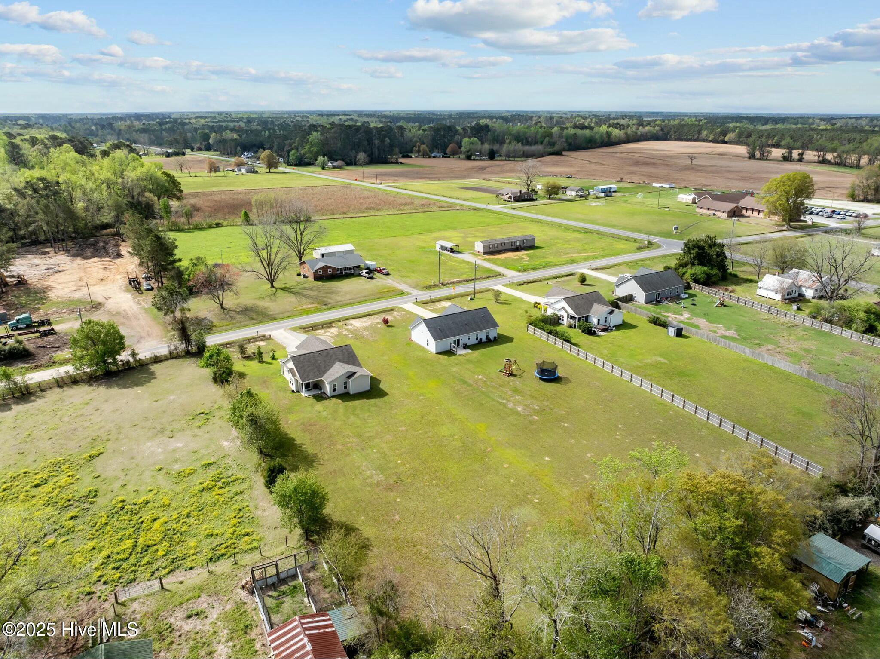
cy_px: 330
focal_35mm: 24
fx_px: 610
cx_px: 440
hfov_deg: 71.6
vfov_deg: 56.8
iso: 130
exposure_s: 1/320
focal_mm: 12.29
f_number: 2.8
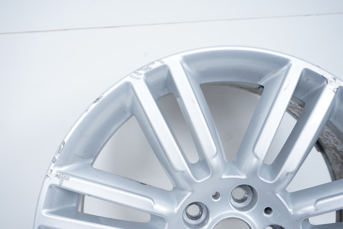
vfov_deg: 35.1
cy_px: 114
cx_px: 172
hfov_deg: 50.7
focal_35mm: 38
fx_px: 362
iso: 200
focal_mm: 38
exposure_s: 1/125
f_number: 7.1
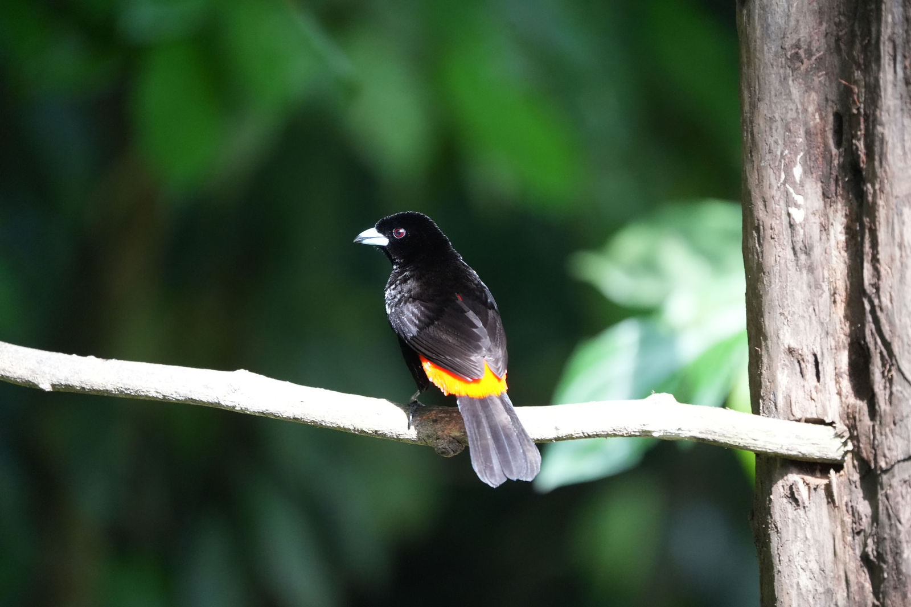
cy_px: 304
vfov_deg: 3.4
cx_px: 456
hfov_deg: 5.2
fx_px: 10119
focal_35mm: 400
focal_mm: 400
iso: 6400
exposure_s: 1/500
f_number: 6.3
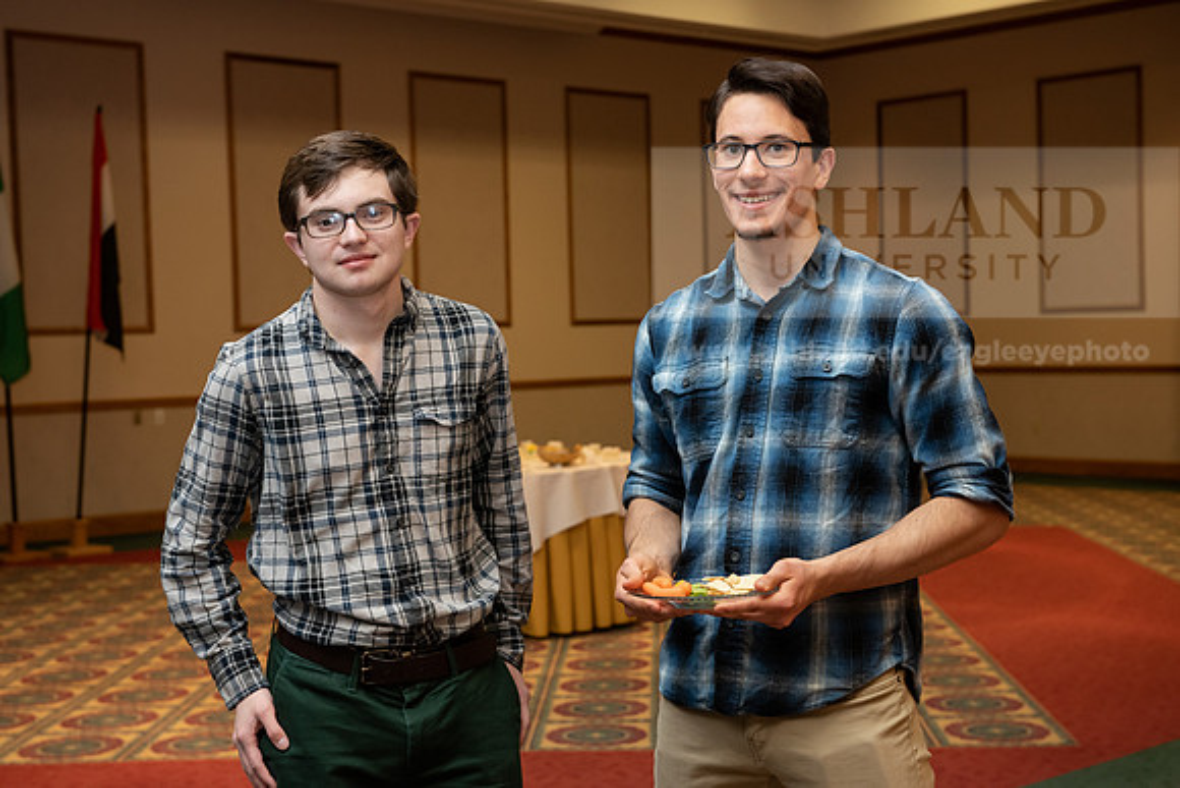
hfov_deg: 34.5
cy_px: 394
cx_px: 590
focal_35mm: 58
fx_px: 1901
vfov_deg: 23.4
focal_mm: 58
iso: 2000
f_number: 5.6
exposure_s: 1/160
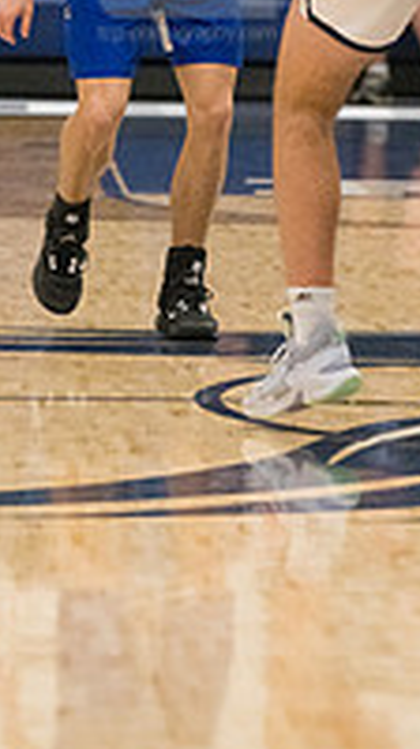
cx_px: 188
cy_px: -60
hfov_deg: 2.8
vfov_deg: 4.9
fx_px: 8681
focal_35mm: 437
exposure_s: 1/1600
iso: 8000
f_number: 4.5
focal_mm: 185
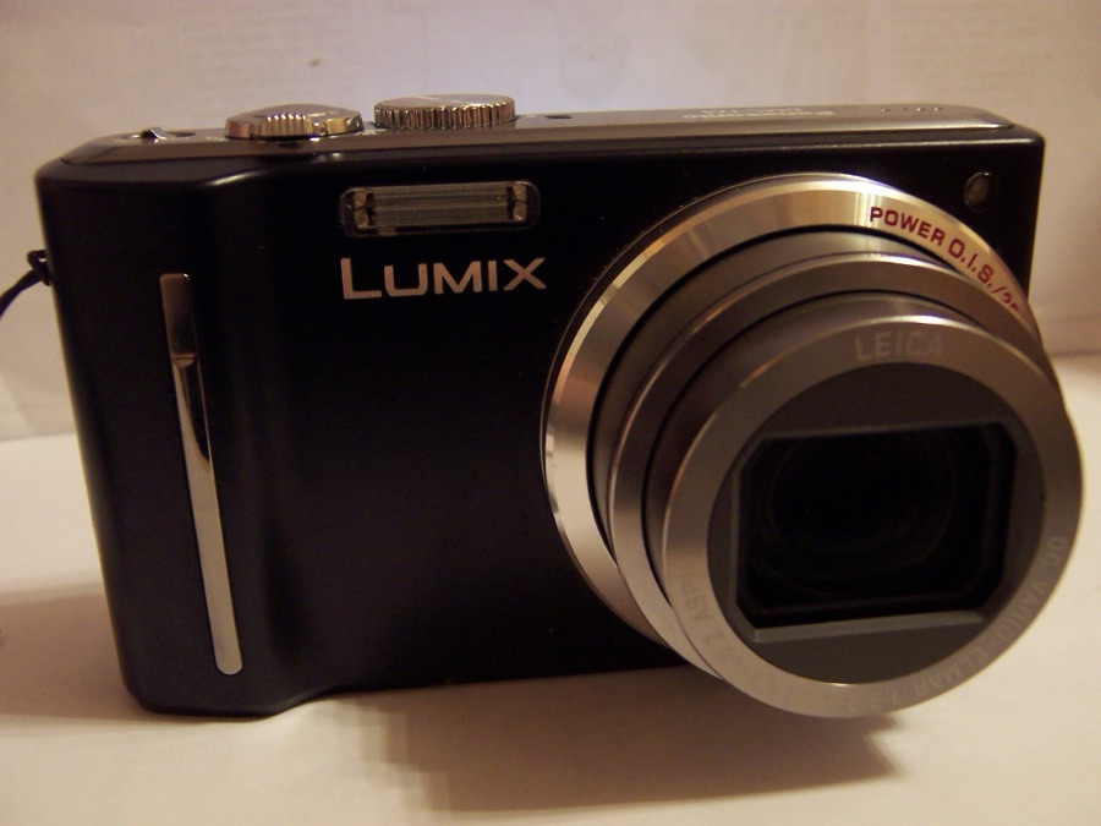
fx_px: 1145
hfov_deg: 51.4
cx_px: 550
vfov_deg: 39.7
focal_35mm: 36
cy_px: 413
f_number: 2.8
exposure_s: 1/8
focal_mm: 5.6
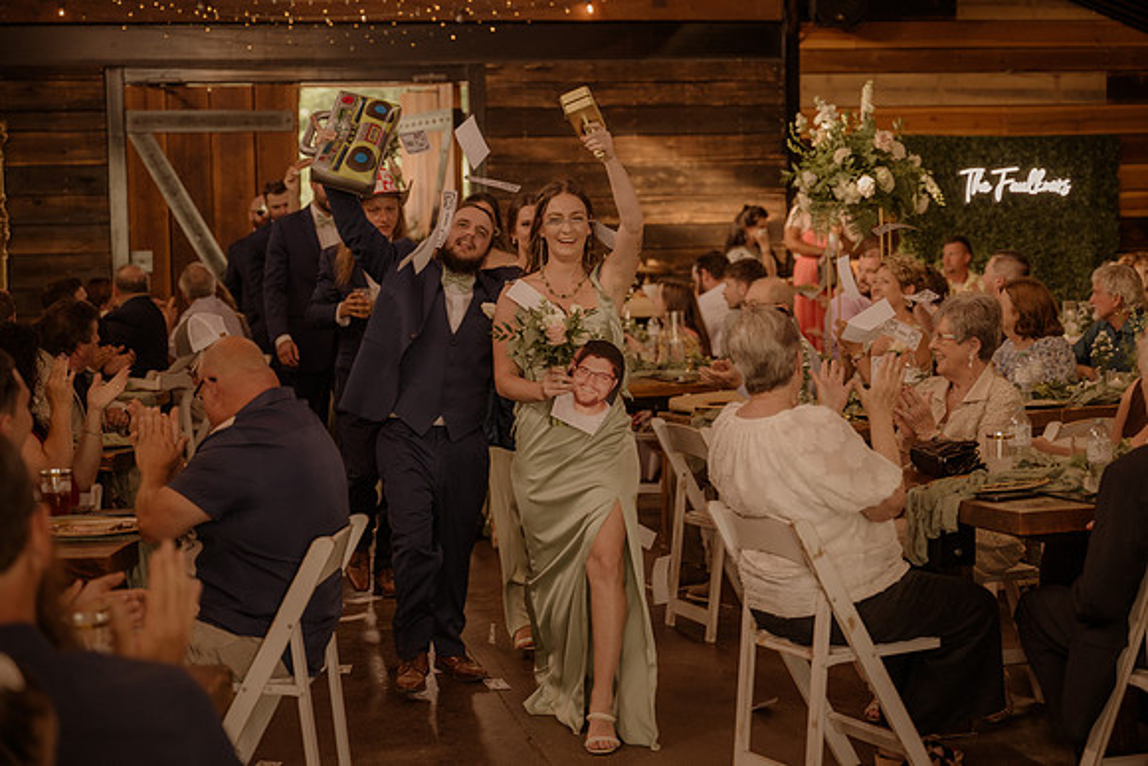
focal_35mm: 66
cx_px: 574
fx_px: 2105
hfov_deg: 30.5
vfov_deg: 20.6
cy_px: 383
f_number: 2.8
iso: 1000
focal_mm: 66
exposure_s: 1/320
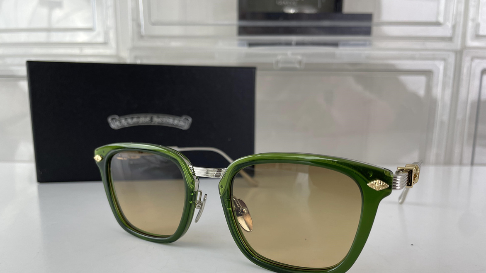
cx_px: 238
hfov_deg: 66.1
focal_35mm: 29
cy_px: 186
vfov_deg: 39.6
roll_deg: +0.0
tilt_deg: -11.6
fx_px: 374
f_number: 1.6
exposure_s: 1/183
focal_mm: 4.2
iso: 32
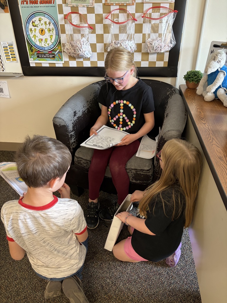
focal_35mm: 26
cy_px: 152
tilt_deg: -31.8
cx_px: 114
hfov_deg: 53.1
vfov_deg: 67.3
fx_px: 227
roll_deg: +0.8
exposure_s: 1/50
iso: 200
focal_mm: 5.96
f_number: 1.6
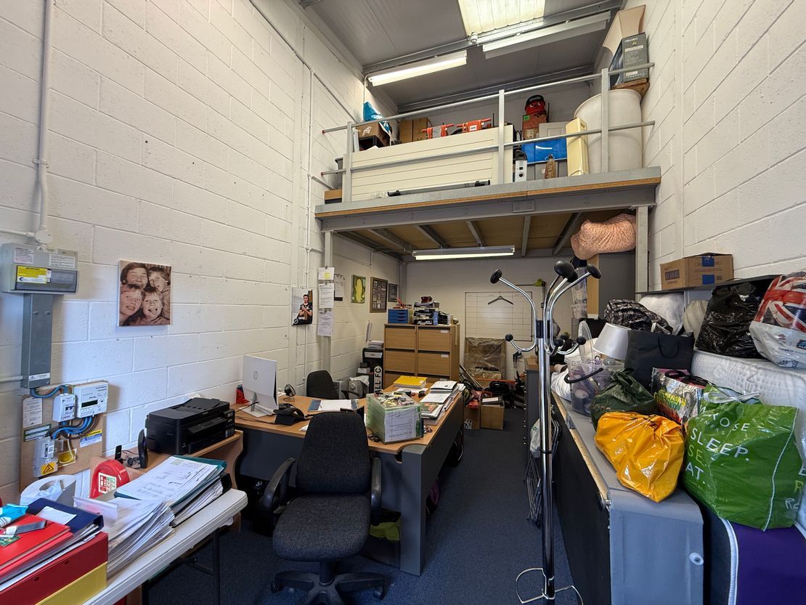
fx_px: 326
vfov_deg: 85.7
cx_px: 403
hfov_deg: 102.1
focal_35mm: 14
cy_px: 302
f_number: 2.2
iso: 160
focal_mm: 2.22
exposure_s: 1/99
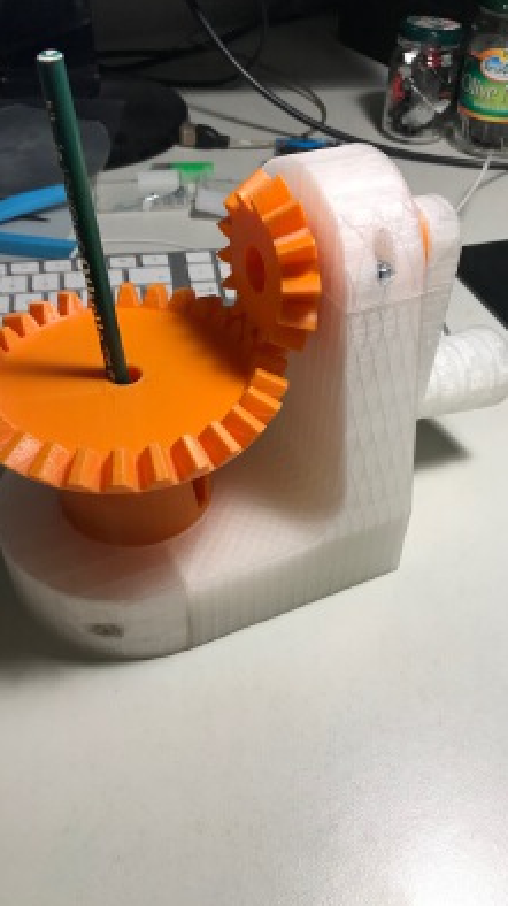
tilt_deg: -42.5
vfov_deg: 62.7
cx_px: 230
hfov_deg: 37.7
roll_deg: -0.4
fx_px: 744
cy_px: 451
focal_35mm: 31
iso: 25
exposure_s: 1/33
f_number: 1.8
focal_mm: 3.99
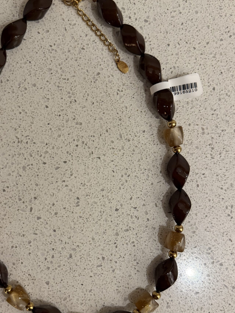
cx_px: 82
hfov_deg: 39.3
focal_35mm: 36
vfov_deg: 51.3
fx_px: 326
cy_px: 174
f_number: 1.78
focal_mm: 6.76
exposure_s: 1/50
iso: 400
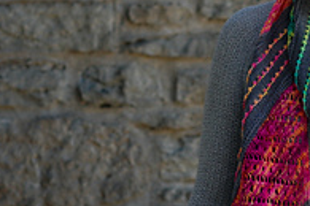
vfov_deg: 5.6
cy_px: 181
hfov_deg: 8.4
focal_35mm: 246
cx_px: 243
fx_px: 2118
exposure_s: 1/500
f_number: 3.2
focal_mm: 50
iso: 250
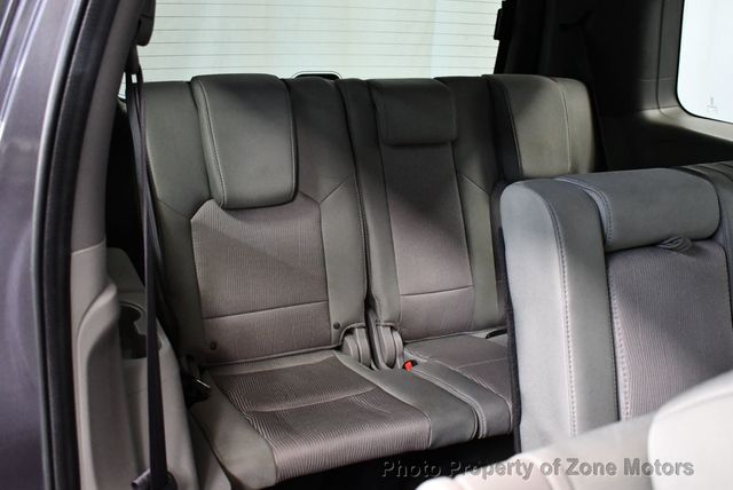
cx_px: 366
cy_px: 245
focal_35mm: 40
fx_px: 815
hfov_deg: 48.4
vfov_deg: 33.5
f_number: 3.5
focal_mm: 20
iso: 3600
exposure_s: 1/60
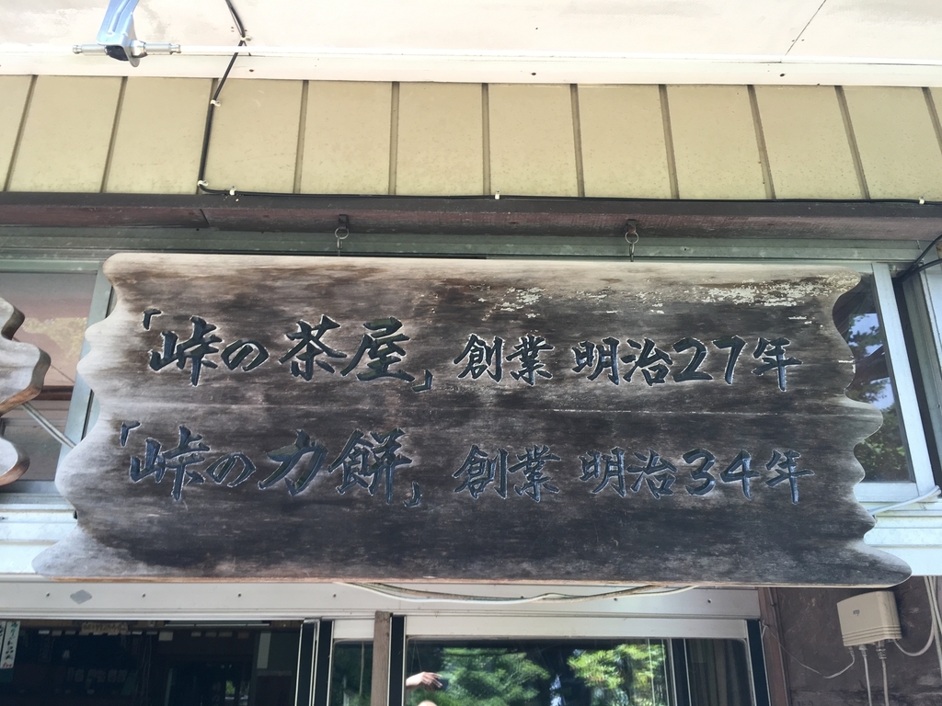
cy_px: 353
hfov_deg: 61.7
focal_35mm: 29
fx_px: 789
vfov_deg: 48.2
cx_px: 471
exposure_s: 1/120
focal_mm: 4.15
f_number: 2.2
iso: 32
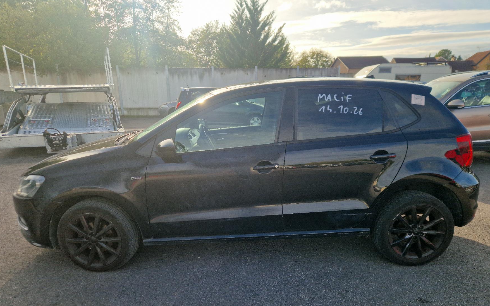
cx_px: 244
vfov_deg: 48.9
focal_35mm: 25
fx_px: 334
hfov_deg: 72.5
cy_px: 186
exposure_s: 1/714
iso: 50
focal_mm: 5.4
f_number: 1.8
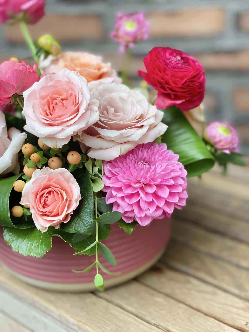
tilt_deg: -24.6
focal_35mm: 52
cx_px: 124
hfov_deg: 28.0
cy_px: 166
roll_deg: +1.5
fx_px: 499
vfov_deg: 36.8
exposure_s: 1/122
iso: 125
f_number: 2
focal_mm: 6
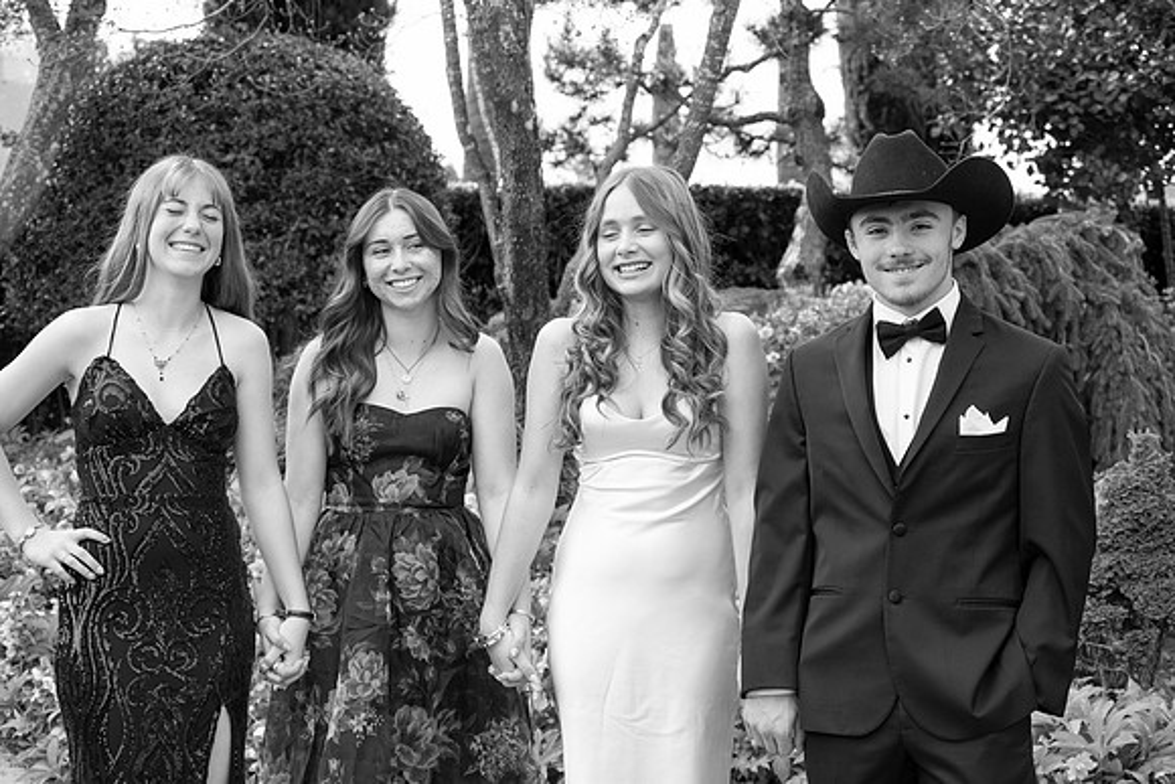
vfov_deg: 24.2
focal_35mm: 56
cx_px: 588
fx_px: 1828
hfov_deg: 35.6
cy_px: 392
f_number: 5.6
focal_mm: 56
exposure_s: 1/1250
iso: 1250
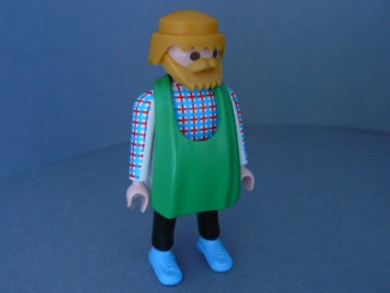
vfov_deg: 38.7
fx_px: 417
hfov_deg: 50.1
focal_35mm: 37
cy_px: 146
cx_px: 195
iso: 200
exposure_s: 1
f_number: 2.8
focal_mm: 6
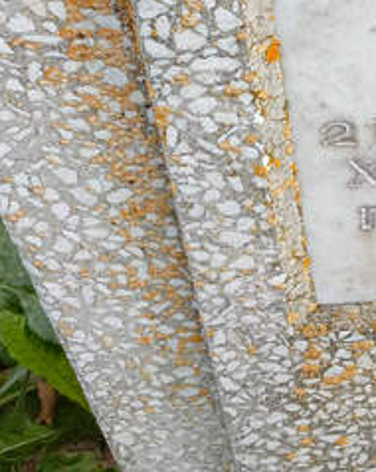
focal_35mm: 82
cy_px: 214
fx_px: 1142
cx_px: 663
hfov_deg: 16.0
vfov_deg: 23.3
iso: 113
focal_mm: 4.76
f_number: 1.69
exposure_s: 1/231
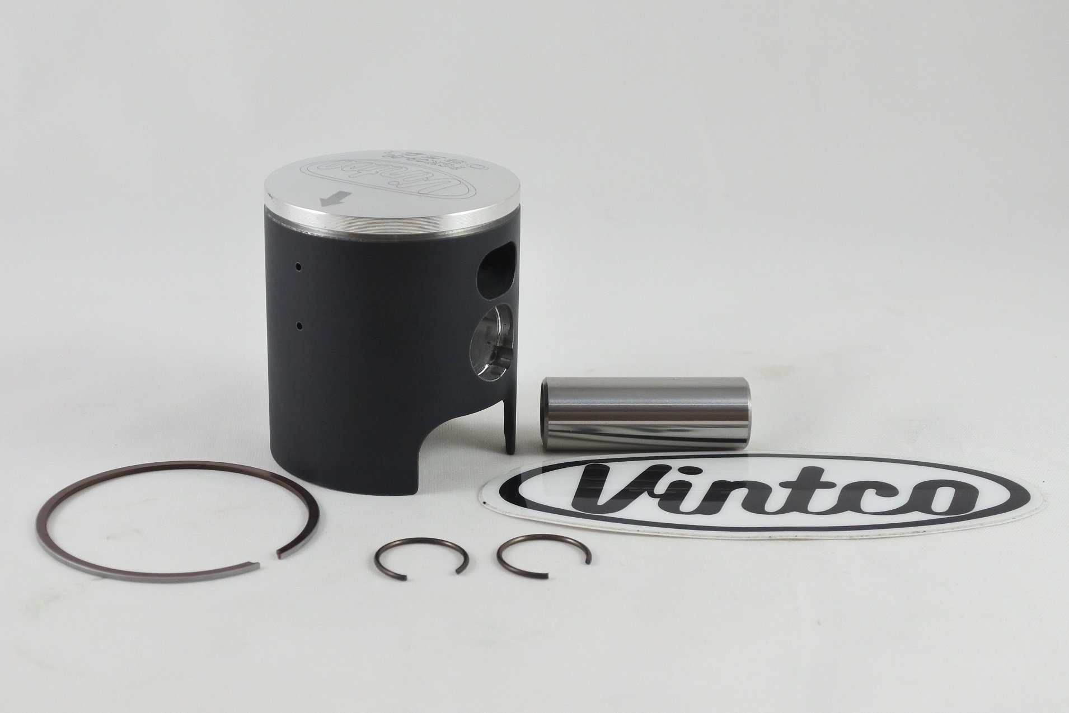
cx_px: 534
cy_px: 356
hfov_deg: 48.5
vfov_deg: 33.4
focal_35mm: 40
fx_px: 1188
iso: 400
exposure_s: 1/125
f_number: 4.2
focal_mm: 15
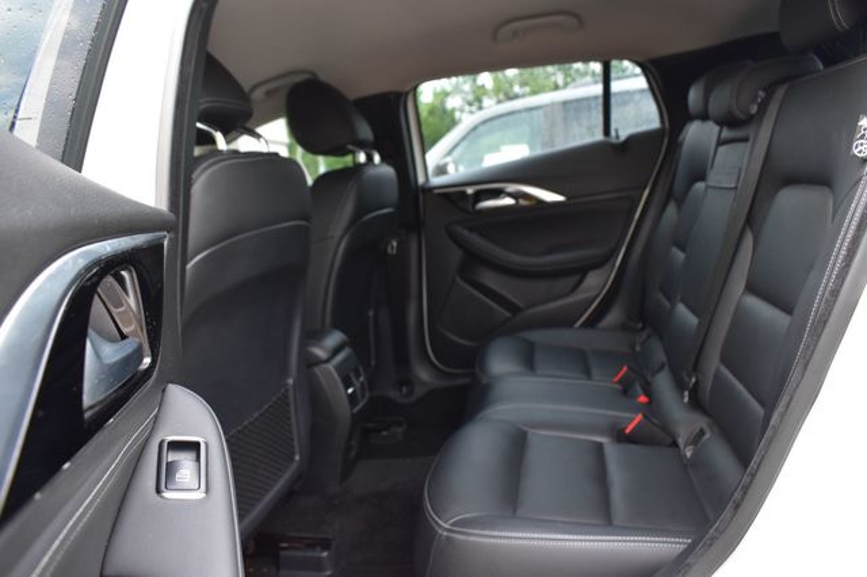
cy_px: 288
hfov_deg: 67.4
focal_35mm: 27
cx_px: 434
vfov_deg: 47.9
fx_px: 650
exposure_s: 1/15
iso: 800
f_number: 6.3
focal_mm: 18
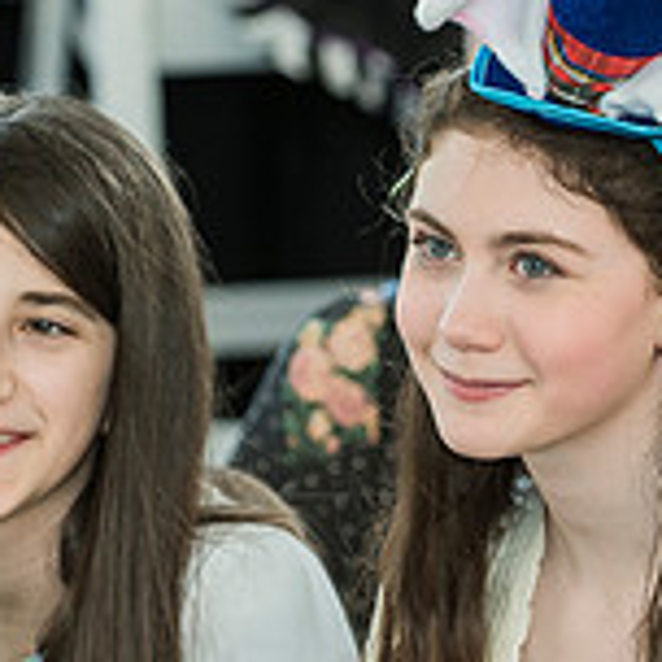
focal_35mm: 488
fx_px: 10559
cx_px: 510
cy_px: 425
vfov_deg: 3.6
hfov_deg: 3.6
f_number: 4
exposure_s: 1/160
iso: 640
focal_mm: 150
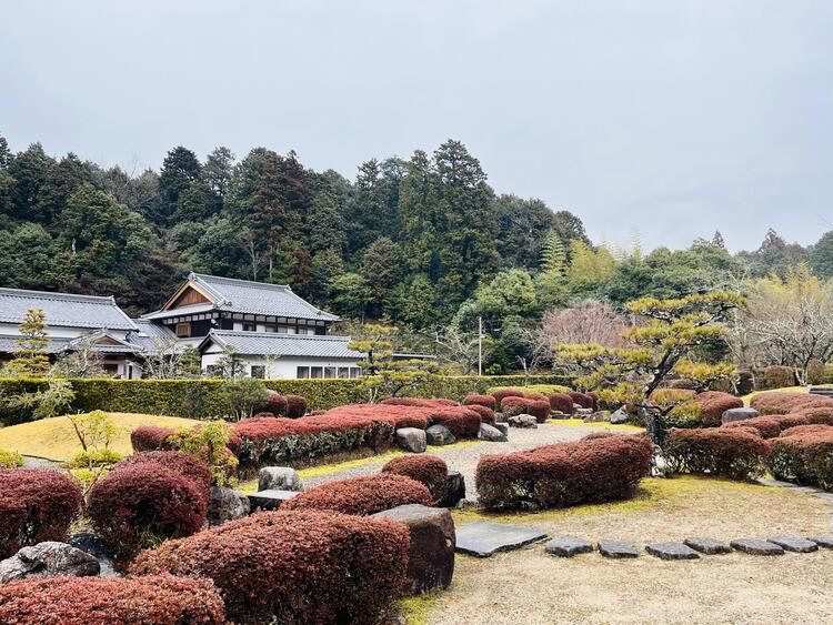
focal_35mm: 26
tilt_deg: +6.8
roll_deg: +0.1
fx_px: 626
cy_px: 312
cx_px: 416
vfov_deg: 53.1
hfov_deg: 67.3
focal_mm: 5.1
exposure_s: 1/390
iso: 50
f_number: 1.6
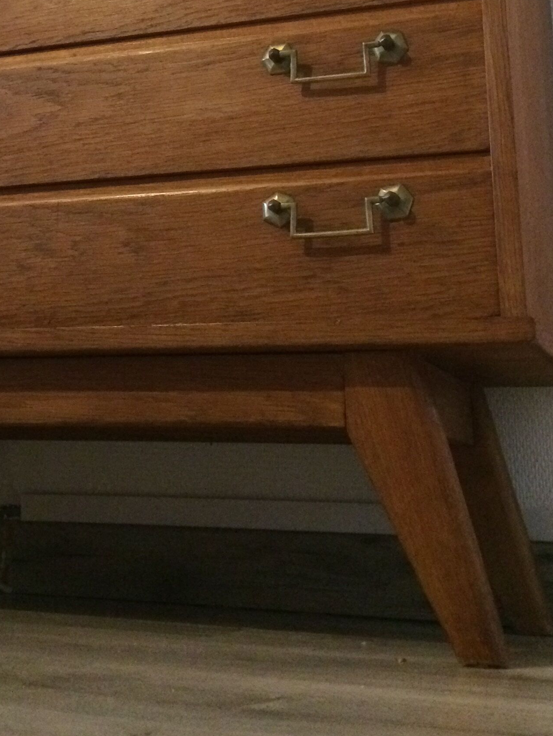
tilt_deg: +15.5
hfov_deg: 25.9
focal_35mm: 56
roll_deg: -0.6
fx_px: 1193
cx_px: 176
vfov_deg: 32.7
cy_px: 78
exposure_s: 1/17
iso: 400
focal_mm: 4.15
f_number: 2.2
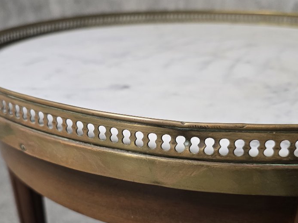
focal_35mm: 40
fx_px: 344
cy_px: 149
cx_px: 134
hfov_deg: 46.7
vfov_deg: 35.6
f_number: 1.7
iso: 640
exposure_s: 1/100
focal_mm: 6.3
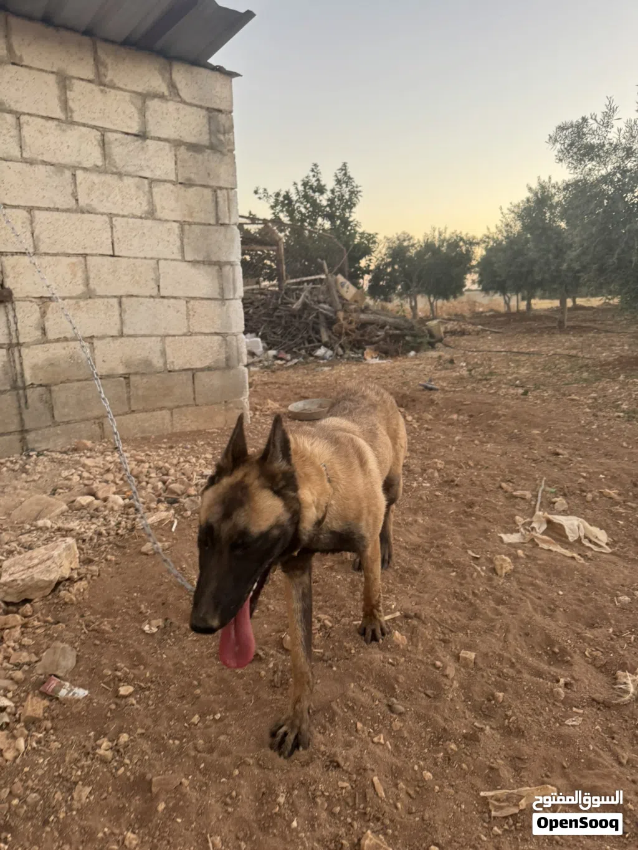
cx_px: 319
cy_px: 425
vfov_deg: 71.6
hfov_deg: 56.8
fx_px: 590
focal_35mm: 24
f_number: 1.78
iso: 125
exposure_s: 1/121
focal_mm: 6.76
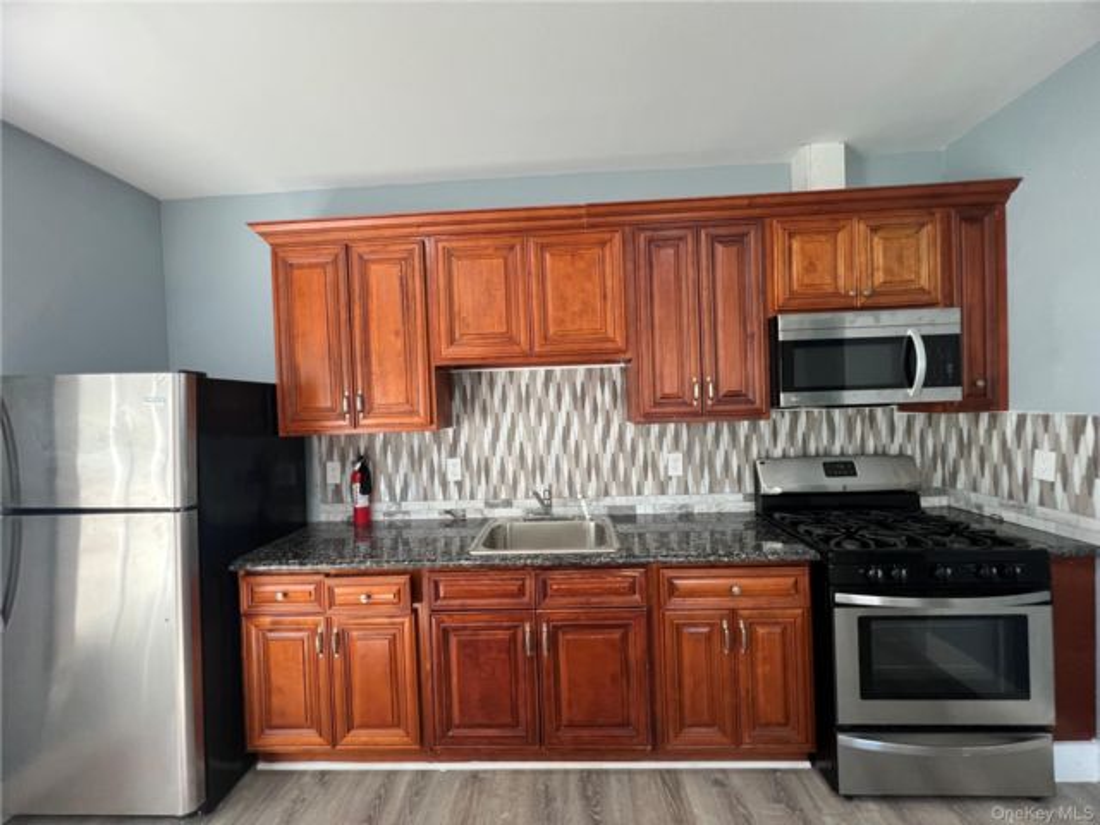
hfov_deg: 106.2
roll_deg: +2.1
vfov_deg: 89.9
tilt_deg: -1.7
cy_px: 412
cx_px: 550
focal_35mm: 13
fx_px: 413
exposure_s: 1/120
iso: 200
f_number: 1.8
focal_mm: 1.57
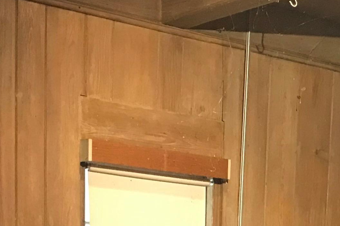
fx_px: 1048
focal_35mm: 111
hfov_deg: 18.4
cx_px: 185
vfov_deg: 11.2
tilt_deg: -8.0
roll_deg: -1.8
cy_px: 446
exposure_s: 1/11
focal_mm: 3.99
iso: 100
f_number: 1.8
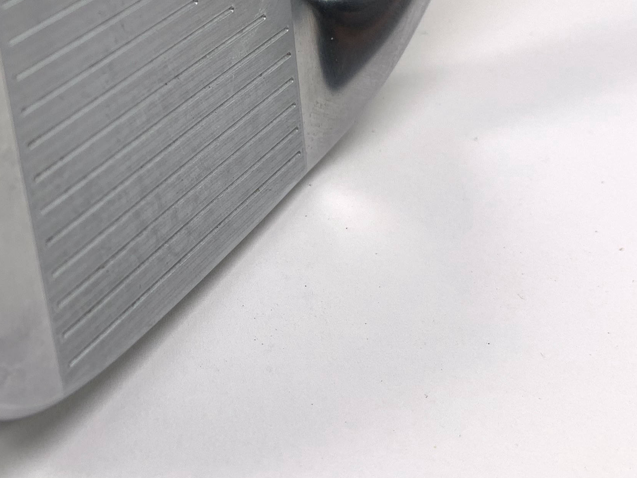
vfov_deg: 23.1
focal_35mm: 63
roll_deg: -3.4
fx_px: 1159
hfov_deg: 29.9
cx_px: 118
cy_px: 143
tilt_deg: -37.7
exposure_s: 1/233
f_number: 1.8
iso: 25
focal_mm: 4.25
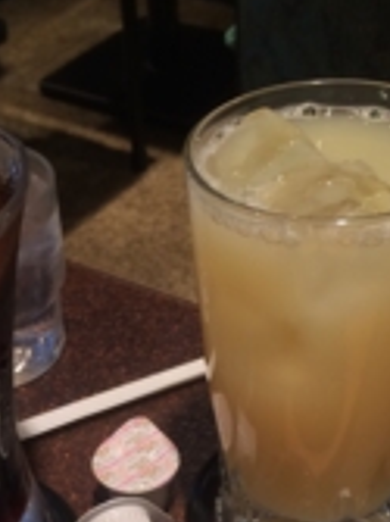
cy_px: 406
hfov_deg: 20.3
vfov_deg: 26.6
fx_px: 1083
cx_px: 122
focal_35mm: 72
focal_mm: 4.12
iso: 80
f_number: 2.2
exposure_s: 1/30
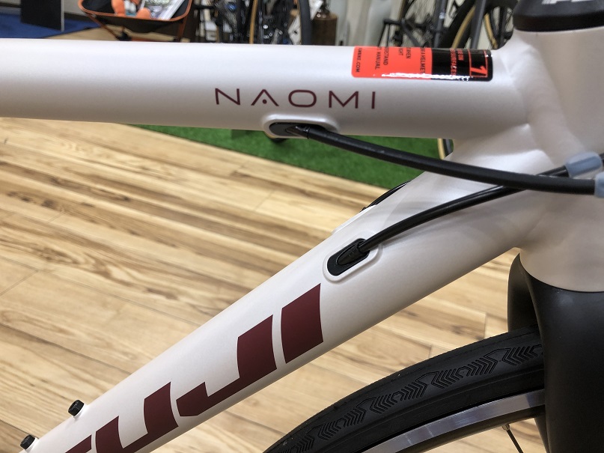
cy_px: 226
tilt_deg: -30.2
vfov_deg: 49.7
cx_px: 302
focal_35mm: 28
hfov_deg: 63.5
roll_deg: -6.2
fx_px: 488
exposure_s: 1/50
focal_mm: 3.99
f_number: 1.8
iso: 25
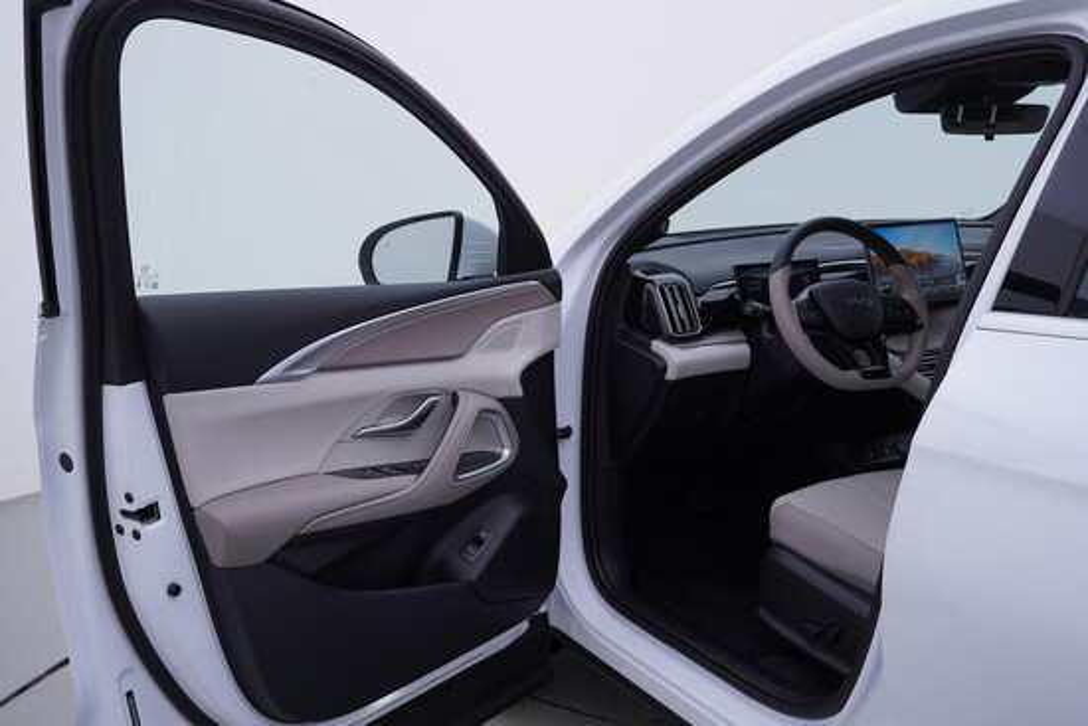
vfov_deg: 36.9
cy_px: 363
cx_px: 544
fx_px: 1088
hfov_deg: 53.1
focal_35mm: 36
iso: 125
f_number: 4
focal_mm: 24
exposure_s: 1/80
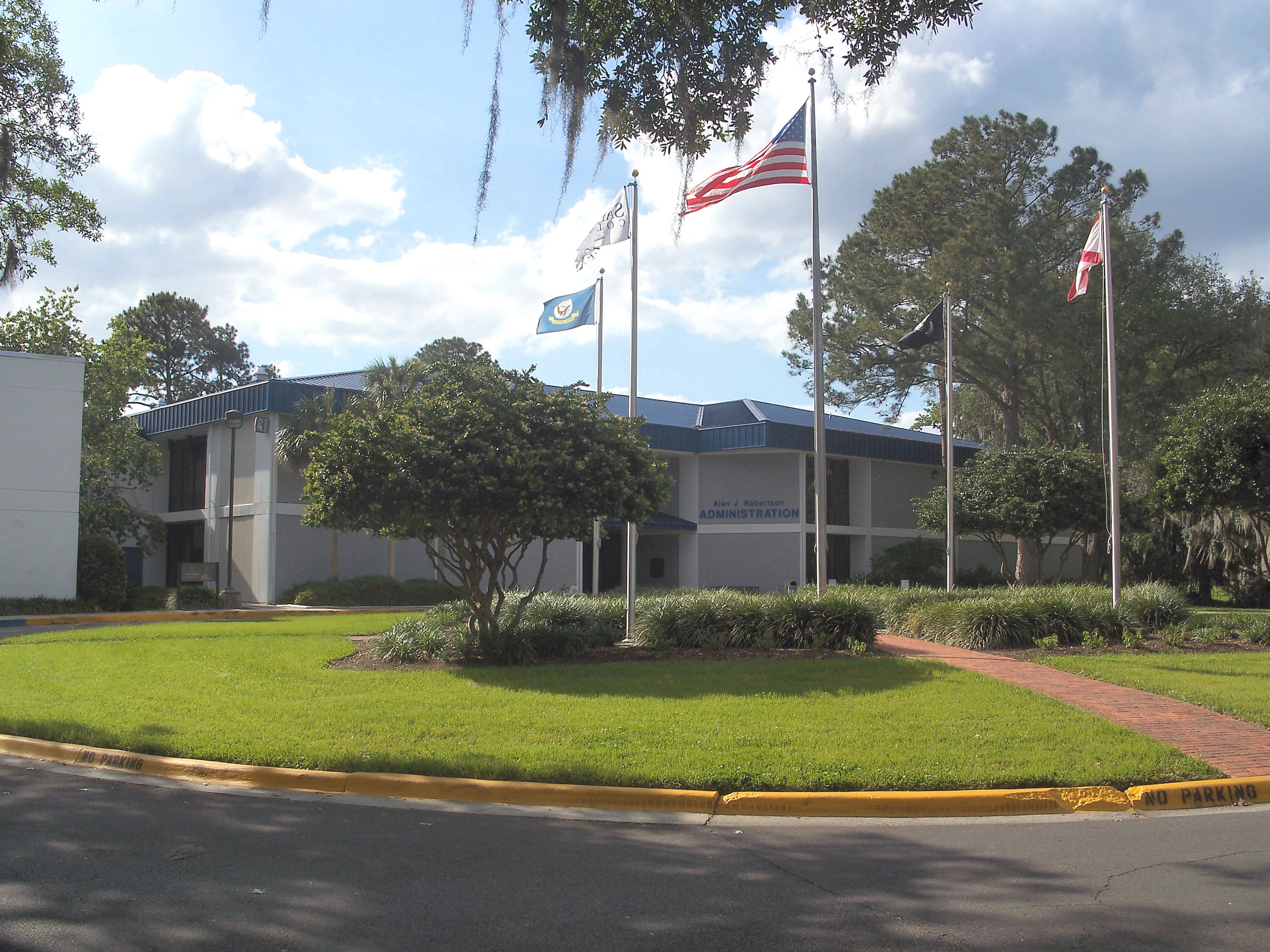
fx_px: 1357
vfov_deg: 38.7
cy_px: 476
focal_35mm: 37
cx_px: 635
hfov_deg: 50.1
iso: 64
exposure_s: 1/800
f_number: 4
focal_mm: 7.8
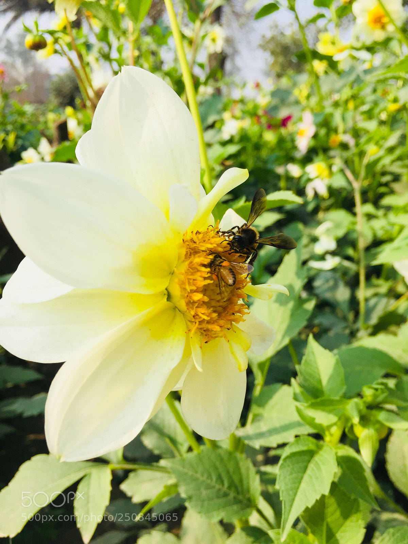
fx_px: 456
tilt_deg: -17.3
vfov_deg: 61.7
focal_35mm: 29
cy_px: 272
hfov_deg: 48.2
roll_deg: -0.7
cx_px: 204
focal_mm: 4.15
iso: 32
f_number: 2.2
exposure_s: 1/1364
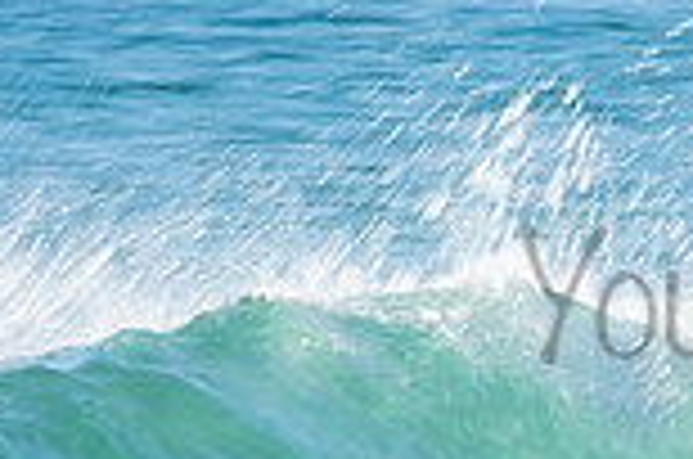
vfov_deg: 0.6
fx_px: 43549
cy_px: 254
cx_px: 986
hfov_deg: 0.9
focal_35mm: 2267
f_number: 18
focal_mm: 400
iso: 100
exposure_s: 1/30
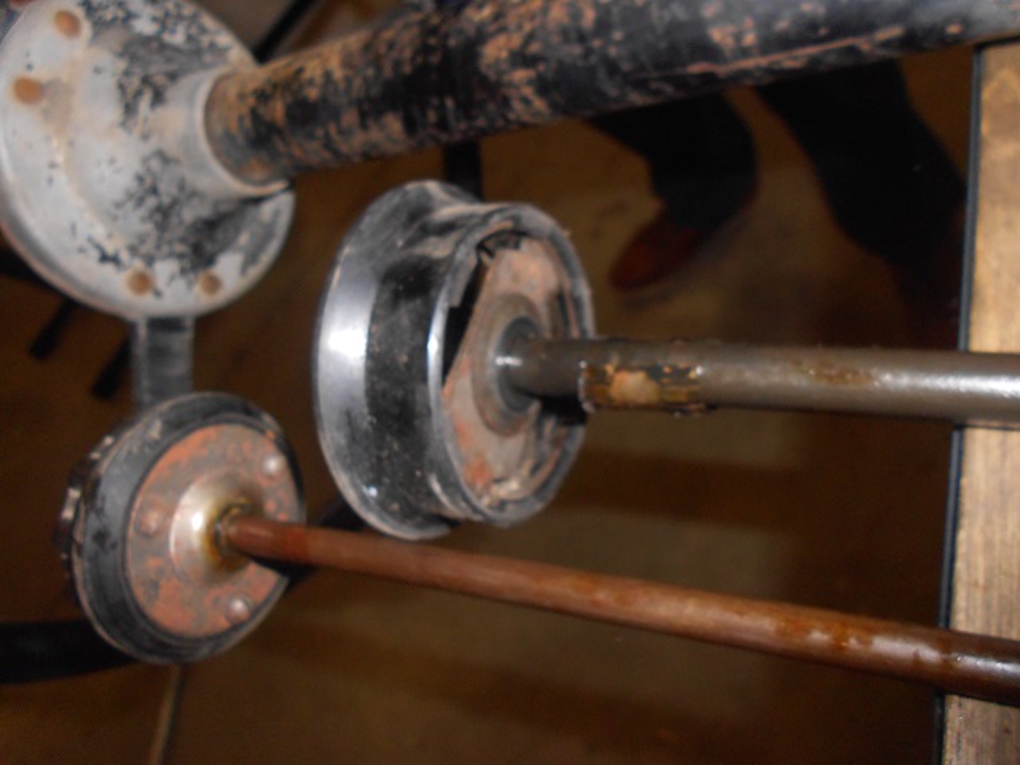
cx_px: 510
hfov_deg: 61.7
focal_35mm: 29
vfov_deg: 48.2
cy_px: 382
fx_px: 855
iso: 200
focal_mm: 5.1
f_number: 8.5
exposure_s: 1/25
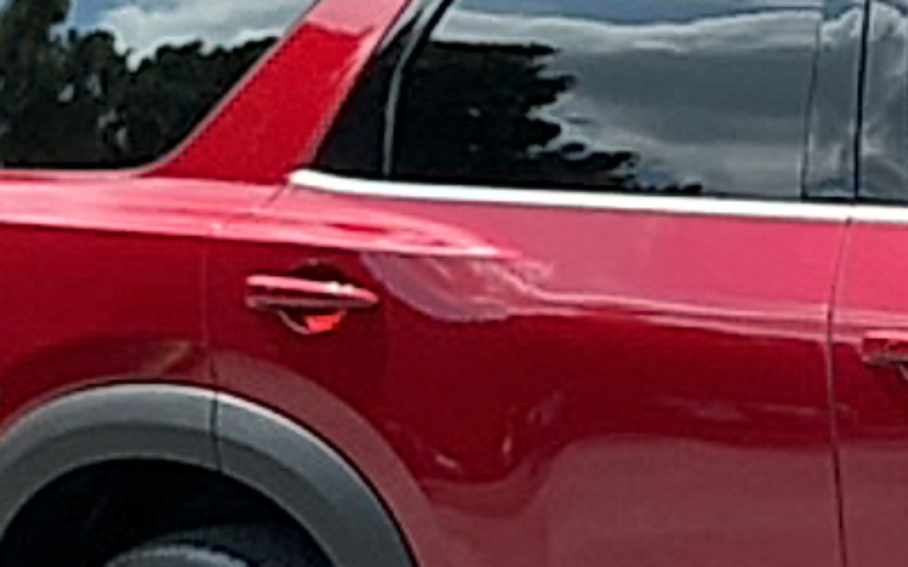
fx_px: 3068
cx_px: 1436
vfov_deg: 10.6
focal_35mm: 124
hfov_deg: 15.3
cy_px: 375
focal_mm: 3
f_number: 1.8
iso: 25
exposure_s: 1/1035
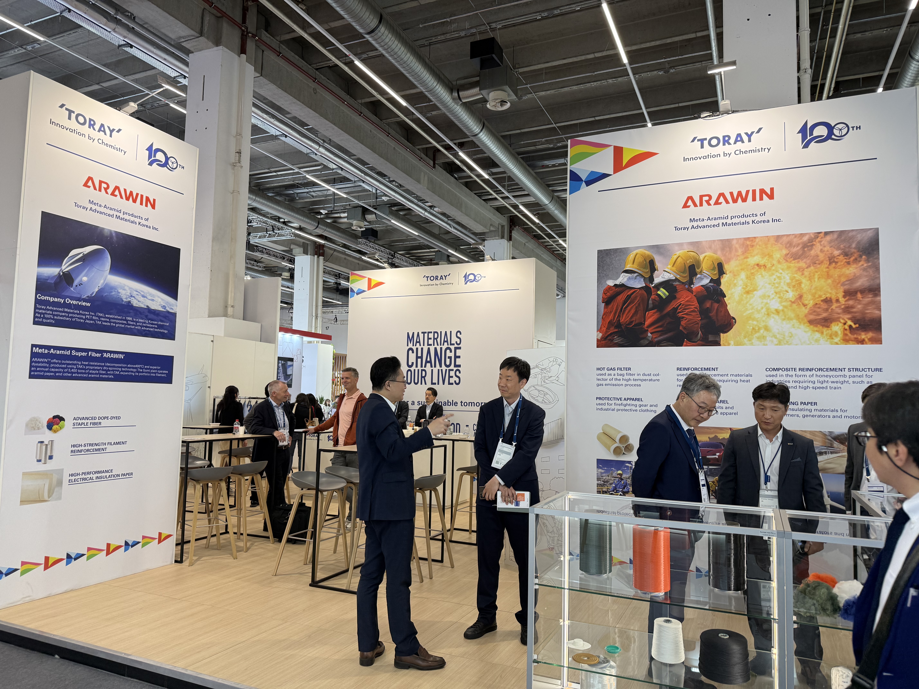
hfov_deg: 71.6
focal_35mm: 24
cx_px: 460
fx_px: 637
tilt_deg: +2.8
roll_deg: -1.4
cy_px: 344
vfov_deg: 56.8
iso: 100
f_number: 1.78
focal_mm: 6.76
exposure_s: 1/100
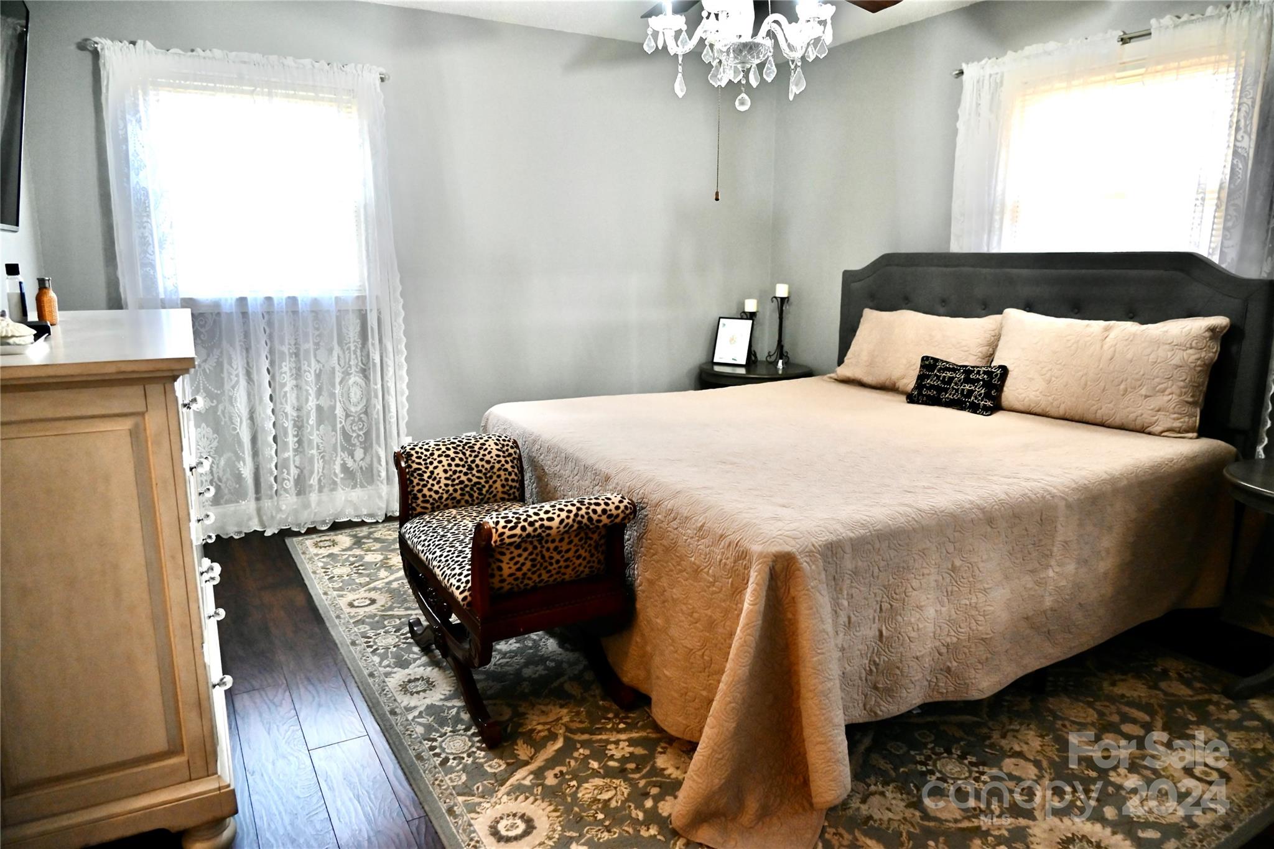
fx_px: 849
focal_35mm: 24
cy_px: 424
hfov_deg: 73.7
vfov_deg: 53.1
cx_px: 637
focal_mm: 24
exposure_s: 1/125
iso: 3200
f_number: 4
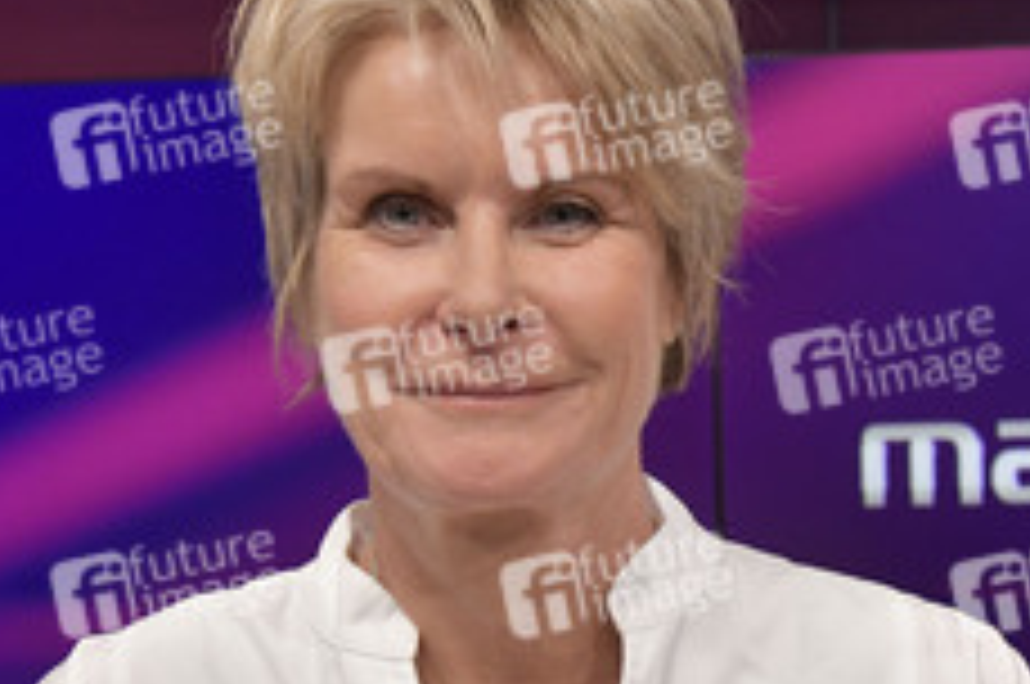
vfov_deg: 19.6
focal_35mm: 69
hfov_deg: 29.3
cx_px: 497
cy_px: 472
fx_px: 1971
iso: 2500
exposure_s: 1/200
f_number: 6.3
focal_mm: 35
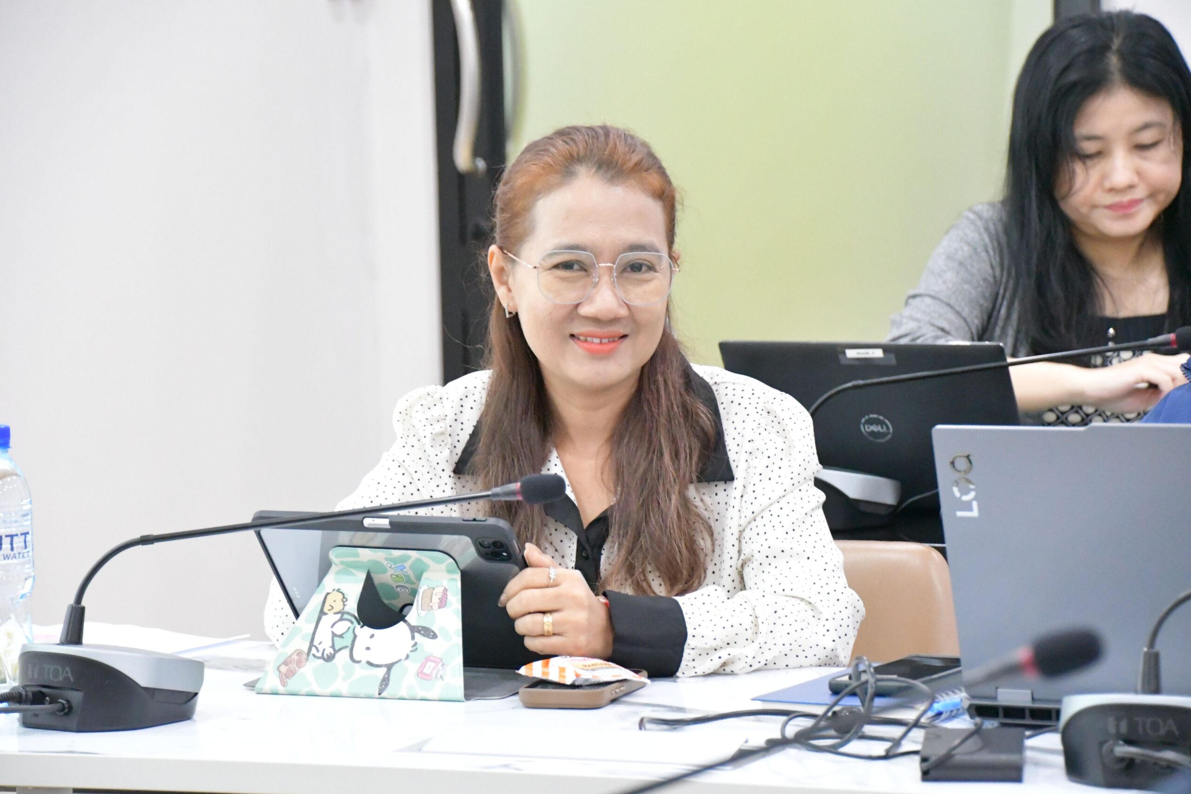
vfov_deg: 8.7
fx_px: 5194
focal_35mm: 157
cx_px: 596
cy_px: 397
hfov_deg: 13.1
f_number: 5.6
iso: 11400
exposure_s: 1/125
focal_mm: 105
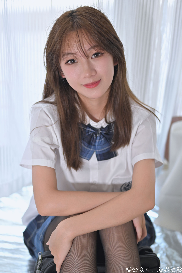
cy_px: 136
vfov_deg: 27.0
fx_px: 569
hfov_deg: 18.2
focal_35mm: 75
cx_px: 91
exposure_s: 1/100
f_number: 1.8
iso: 500
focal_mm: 50
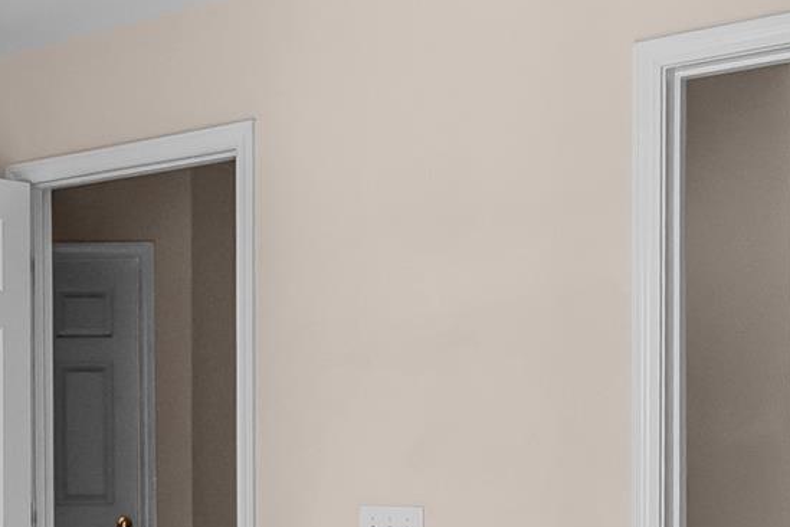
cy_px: 587
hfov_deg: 32.7
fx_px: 1229
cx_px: -1
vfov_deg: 22.7
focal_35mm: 56
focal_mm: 10
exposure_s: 1/100
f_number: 8
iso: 100
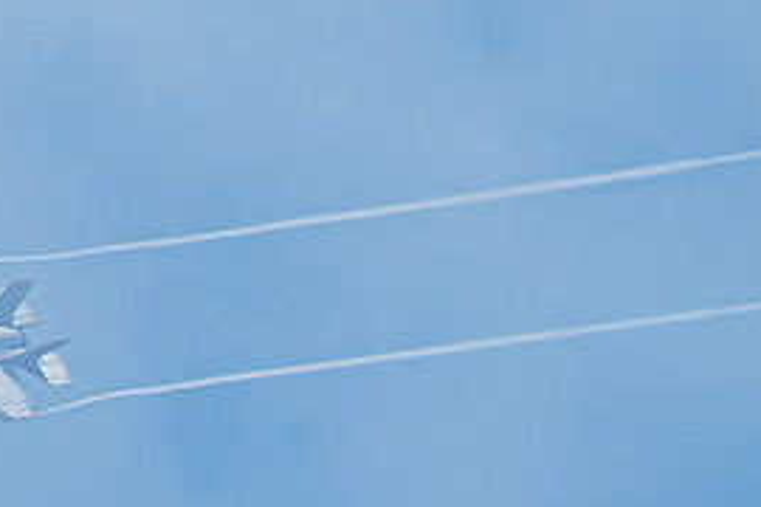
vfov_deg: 0.6
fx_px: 47517
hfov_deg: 0.9
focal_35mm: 2248
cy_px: 92
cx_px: -623
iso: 640
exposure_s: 1/1250
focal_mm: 400
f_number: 10
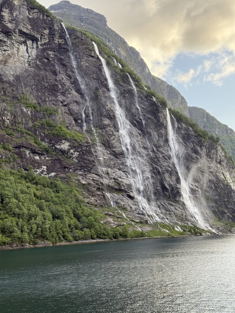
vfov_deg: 39.7
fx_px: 434
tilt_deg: +9.6
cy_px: 156
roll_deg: +2.2
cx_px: 118
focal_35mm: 48
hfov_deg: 30.3
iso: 100
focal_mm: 6.76
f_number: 1.78
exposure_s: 1/450
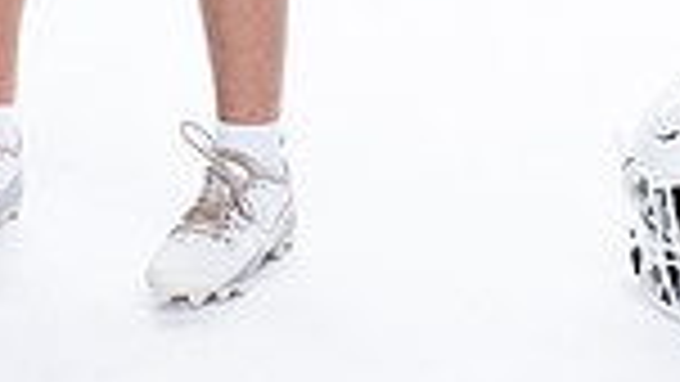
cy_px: -535
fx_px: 3445
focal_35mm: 191
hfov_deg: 11.3
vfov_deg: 6.1
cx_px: 410
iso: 400
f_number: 5.6
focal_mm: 61
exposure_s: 1/250
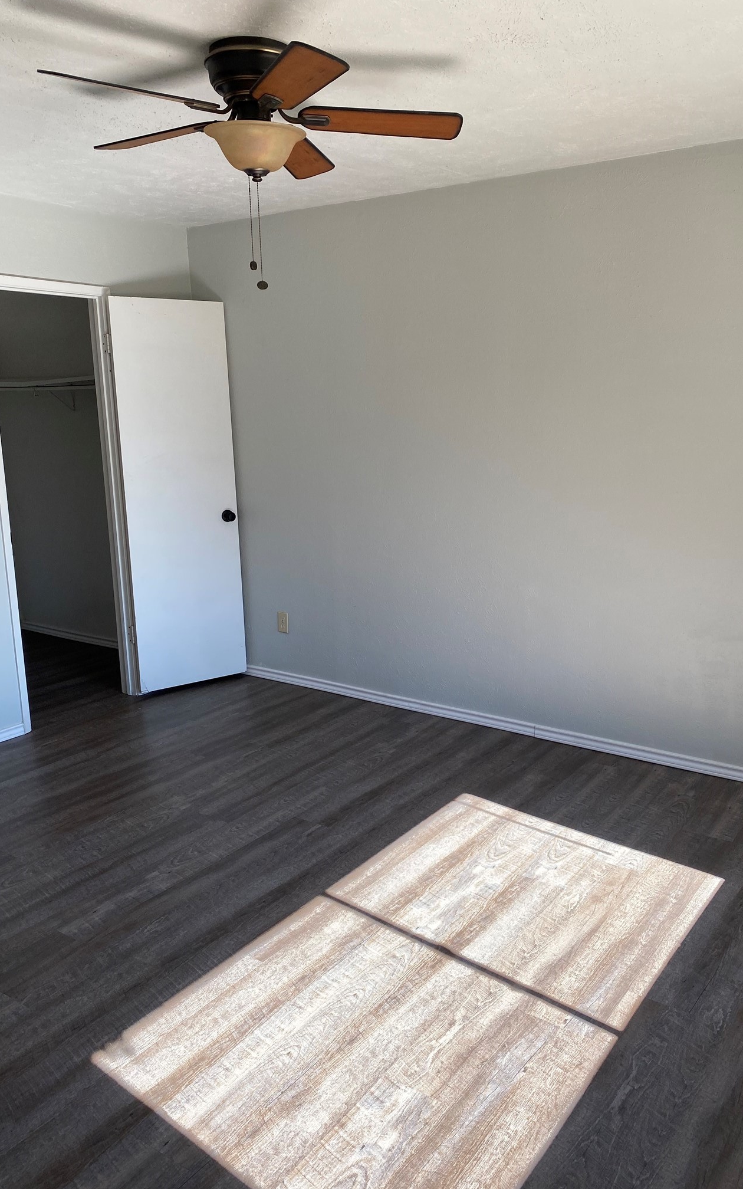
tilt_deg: -10.8
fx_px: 907
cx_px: 413
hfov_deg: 44.5
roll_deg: +1.7
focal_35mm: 28
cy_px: 587
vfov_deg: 66.5
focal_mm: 4.25
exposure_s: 1/258
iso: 32
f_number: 1.8
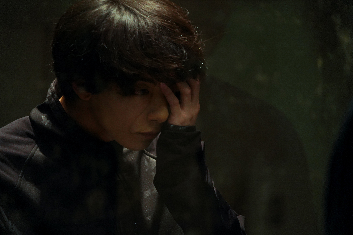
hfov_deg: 8.6
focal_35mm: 240
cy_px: 118
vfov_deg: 5.7
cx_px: 176
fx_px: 2353
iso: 3200
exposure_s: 1/100
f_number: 6.3
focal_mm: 240
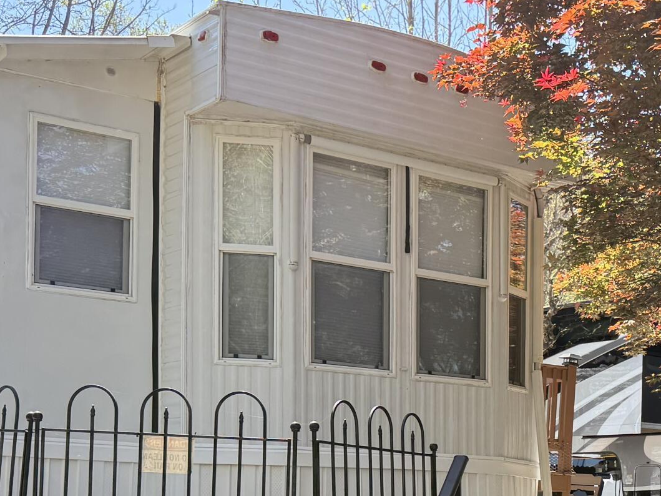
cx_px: 660
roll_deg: -2.6
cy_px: 530
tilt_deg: +0.1
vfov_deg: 20.7
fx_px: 1298
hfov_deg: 27.0
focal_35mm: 68
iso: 100
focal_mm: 6.76
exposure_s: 1/1553
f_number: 1.78
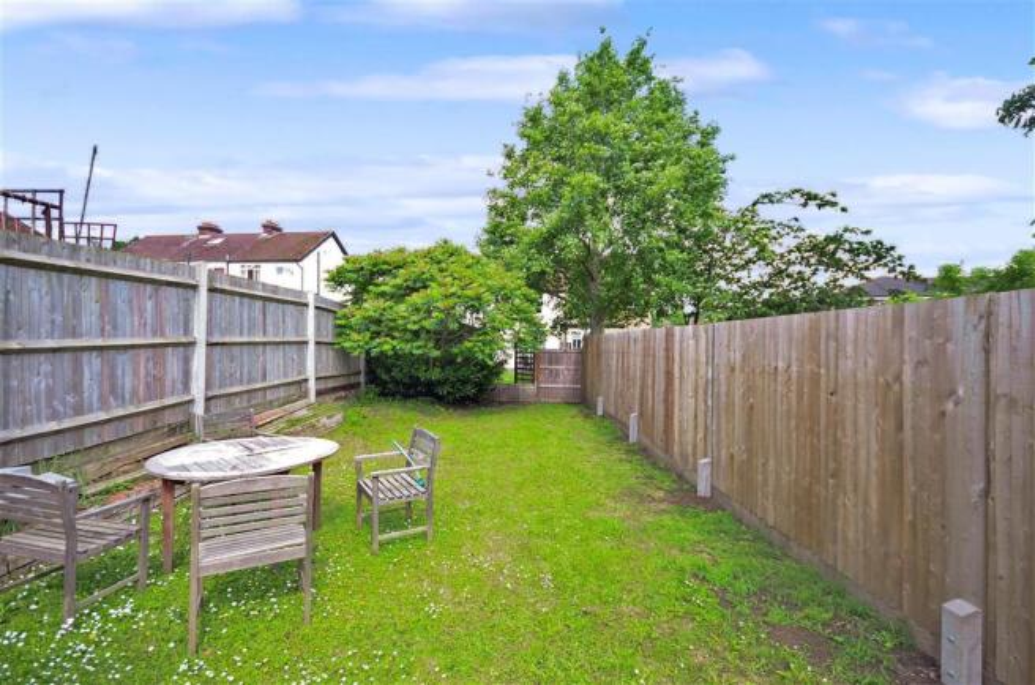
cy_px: 342
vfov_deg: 71.8
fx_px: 473
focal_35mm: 16
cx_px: 518
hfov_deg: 95.1
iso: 200
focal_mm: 11
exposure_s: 1/125
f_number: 5.6
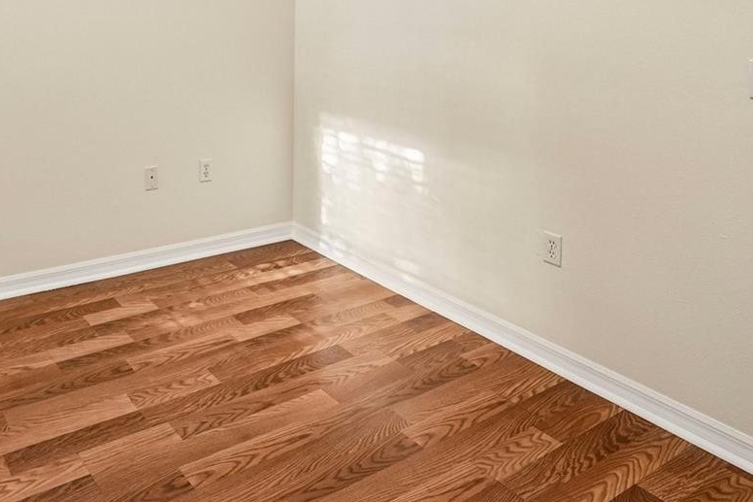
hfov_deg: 55.4
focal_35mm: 33
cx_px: 220
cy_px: -10
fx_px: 690
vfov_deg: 35.7
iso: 400
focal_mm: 16
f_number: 8
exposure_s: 1/6
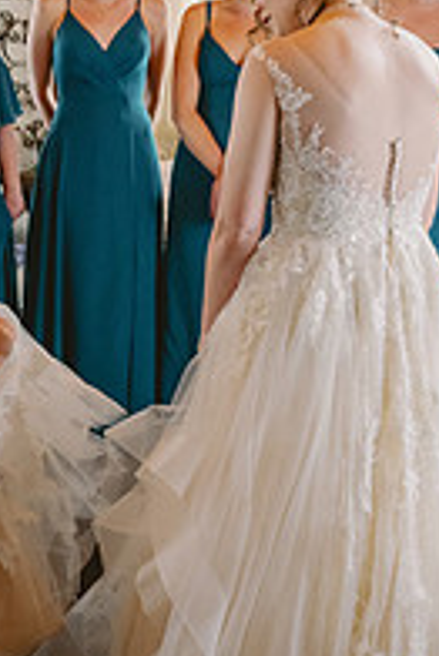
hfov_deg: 24.5
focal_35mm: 55
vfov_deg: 36.2
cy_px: 328
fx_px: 1004
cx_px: 131
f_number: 3.5
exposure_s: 1/250
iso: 3200
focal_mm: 24
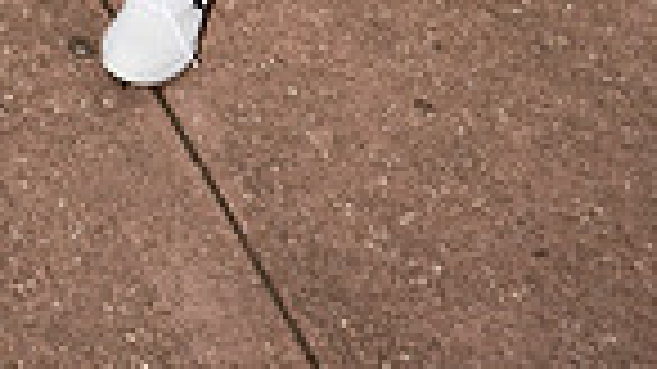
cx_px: 72
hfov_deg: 12.7
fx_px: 2926
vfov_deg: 6.7
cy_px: -626
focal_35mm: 168
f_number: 8
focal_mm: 52
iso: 320
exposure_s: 1/250
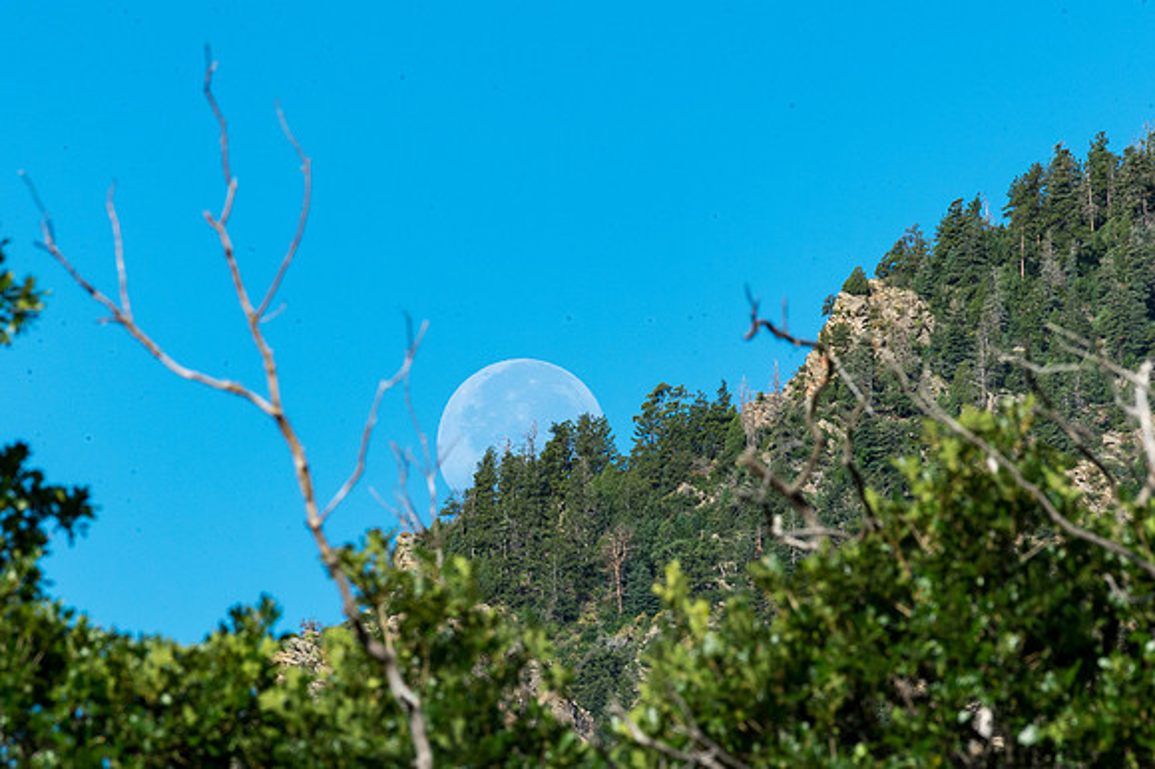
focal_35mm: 632
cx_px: 554
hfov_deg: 3.3
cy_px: 483
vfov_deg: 2.2
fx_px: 20277
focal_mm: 500
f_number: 20
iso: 560
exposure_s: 1/250
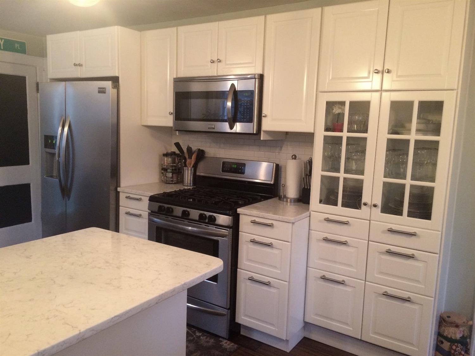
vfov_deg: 48.2
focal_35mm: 29
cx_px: 238
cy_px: 178
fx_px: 398
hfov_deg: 61.7
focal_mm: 4.15
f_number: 2.2
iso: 320
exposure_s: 1/24
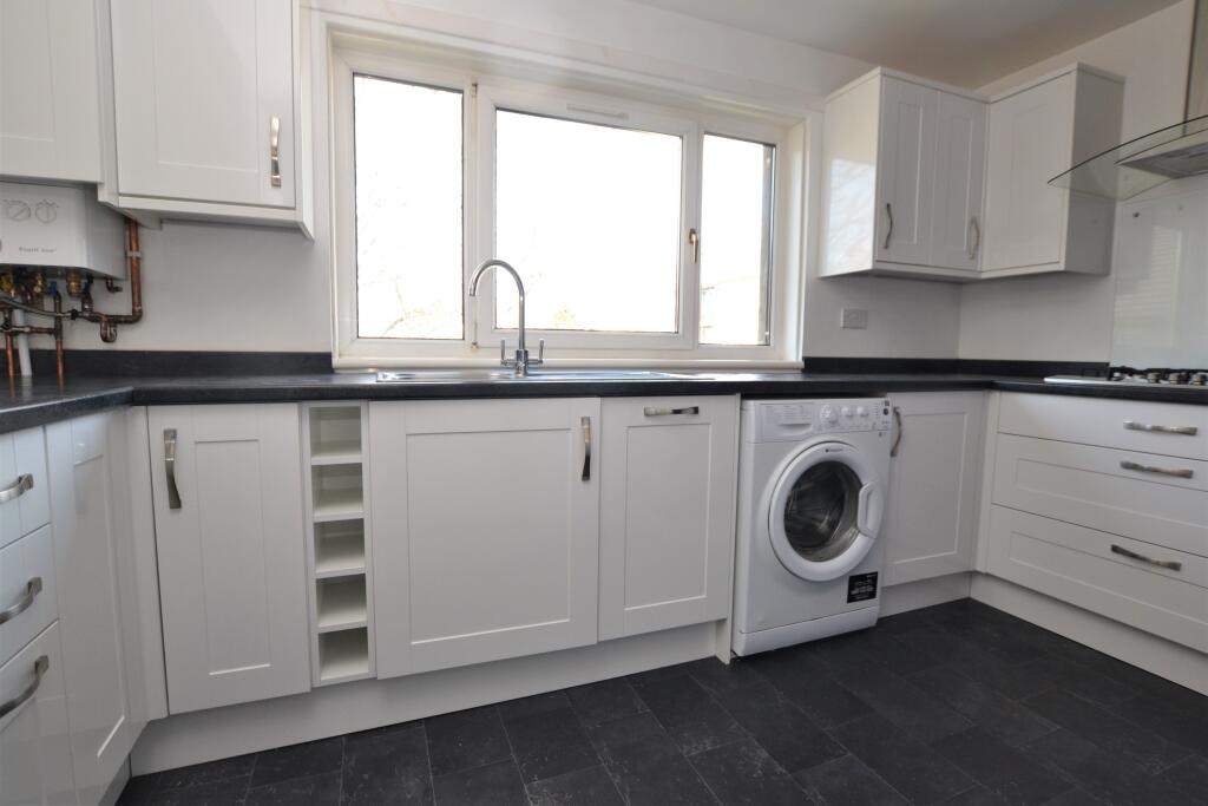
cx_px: 604
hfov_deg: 100.4
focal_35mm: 15
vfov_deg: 77.3
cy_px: 403
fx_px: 503
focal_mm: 10
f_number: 4.5
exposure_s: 1/80
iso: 400
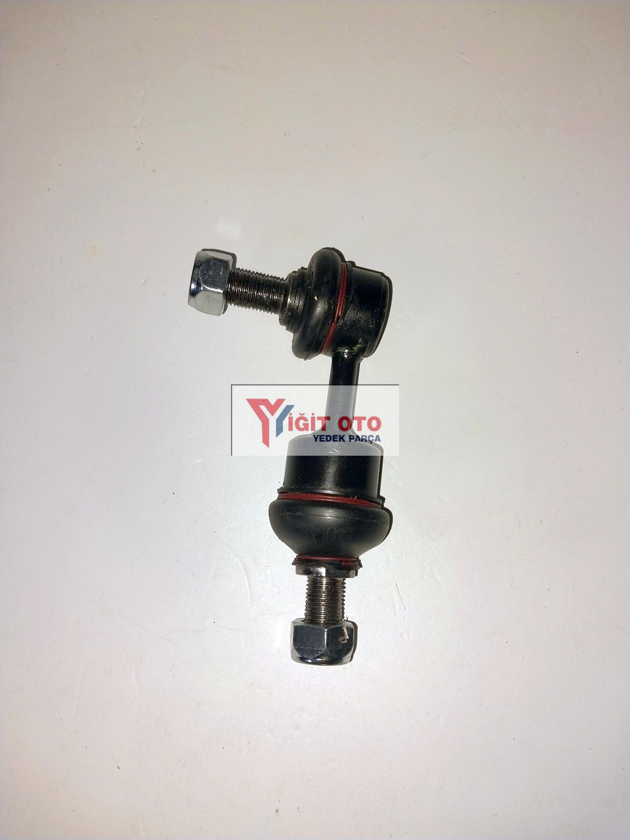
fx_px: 631
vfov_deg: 67.3
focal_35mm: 26
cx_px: 315
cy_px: 420
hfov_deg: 53.1
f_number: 1.8
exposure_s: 1/100
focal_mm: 4
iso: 40
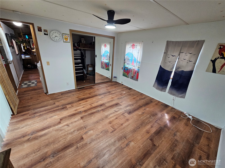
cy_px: 84
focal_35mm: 13
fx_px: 84
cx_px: 112
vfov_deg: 89.9
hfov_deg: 106.2
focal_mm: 2.2
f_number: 2.2
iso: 250
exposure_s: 1/60
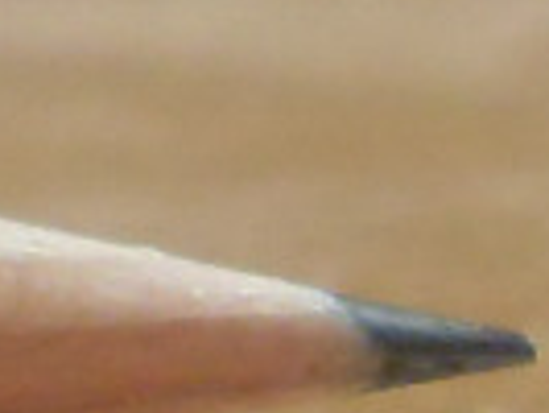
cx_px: 380
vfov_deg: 13.2
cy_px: 376
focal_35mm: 111
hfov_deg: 17.6
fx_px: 1762
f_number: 2.8
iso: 200
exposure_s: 1/10
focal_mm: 6.3
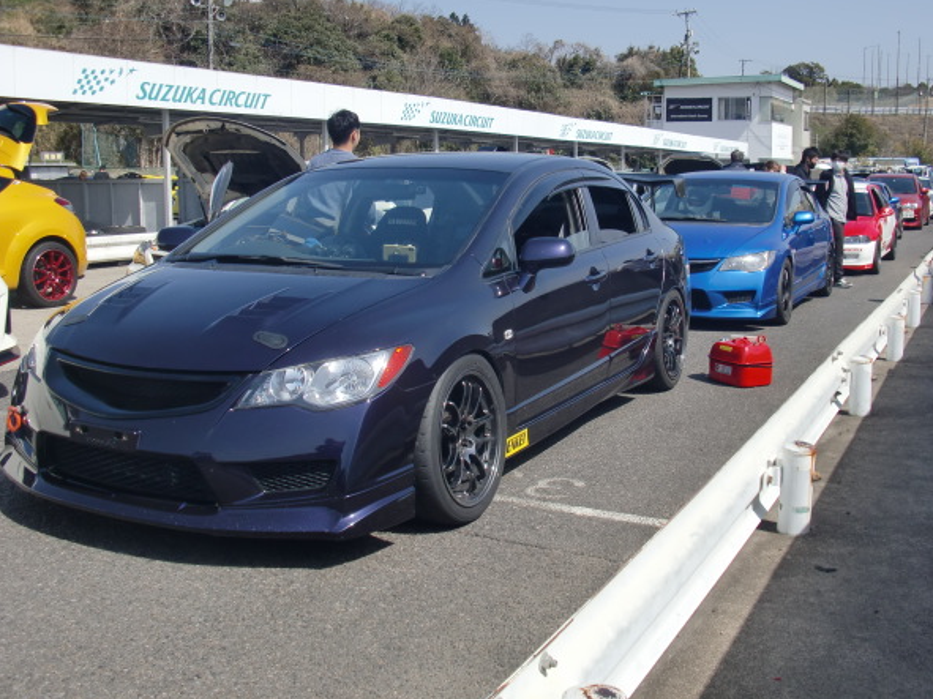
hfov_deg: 47.8
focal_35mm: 39
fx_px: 1051
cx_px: 504
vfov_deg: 36.8
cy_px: 323
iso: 64
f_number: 7.9
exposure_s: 1/250
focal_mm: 6.3
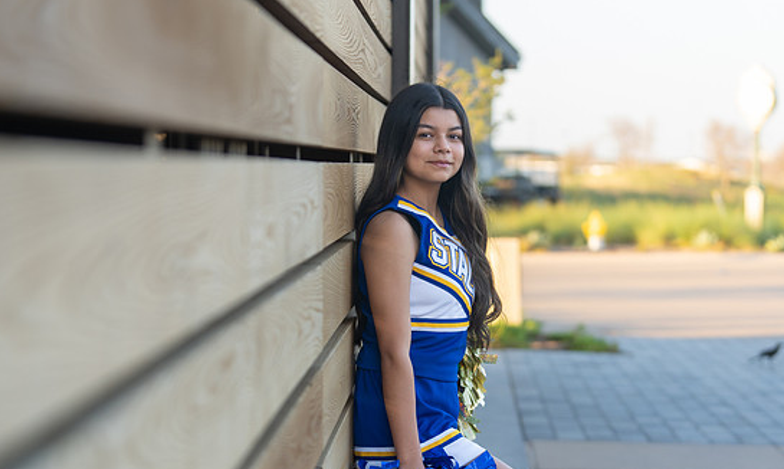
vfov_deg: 14.5
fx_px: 1837
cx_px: 450
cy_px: 301
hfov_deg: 24.1
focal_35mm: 87
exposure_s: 1/320
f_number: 2.8
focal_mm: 70
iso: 200
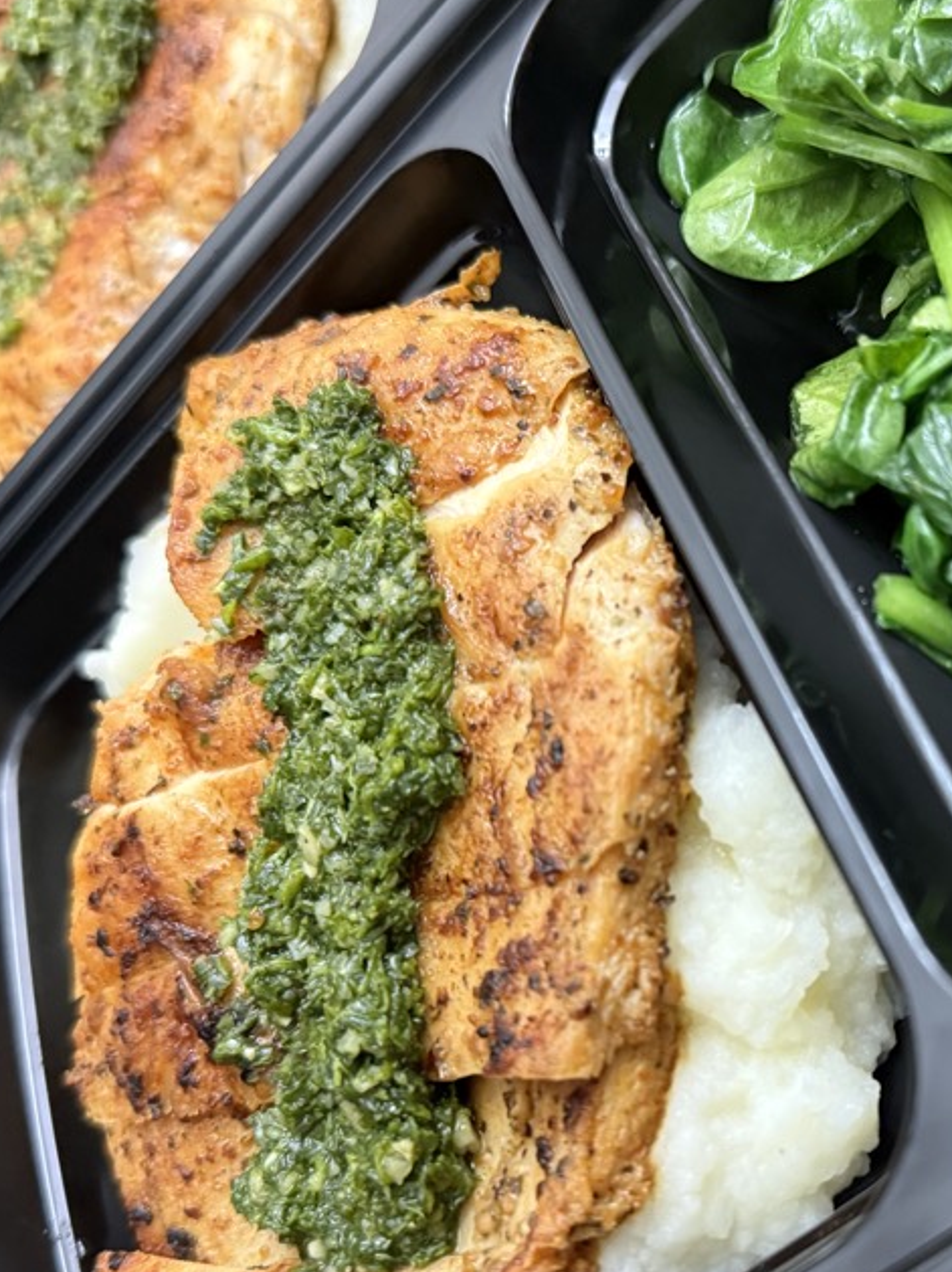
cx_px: 681
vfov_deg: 44.8
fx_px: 1542
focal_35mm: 42
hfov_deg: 33.8
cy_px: 691
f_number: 1.78
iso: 640
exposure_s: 1/60
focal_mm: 6.76
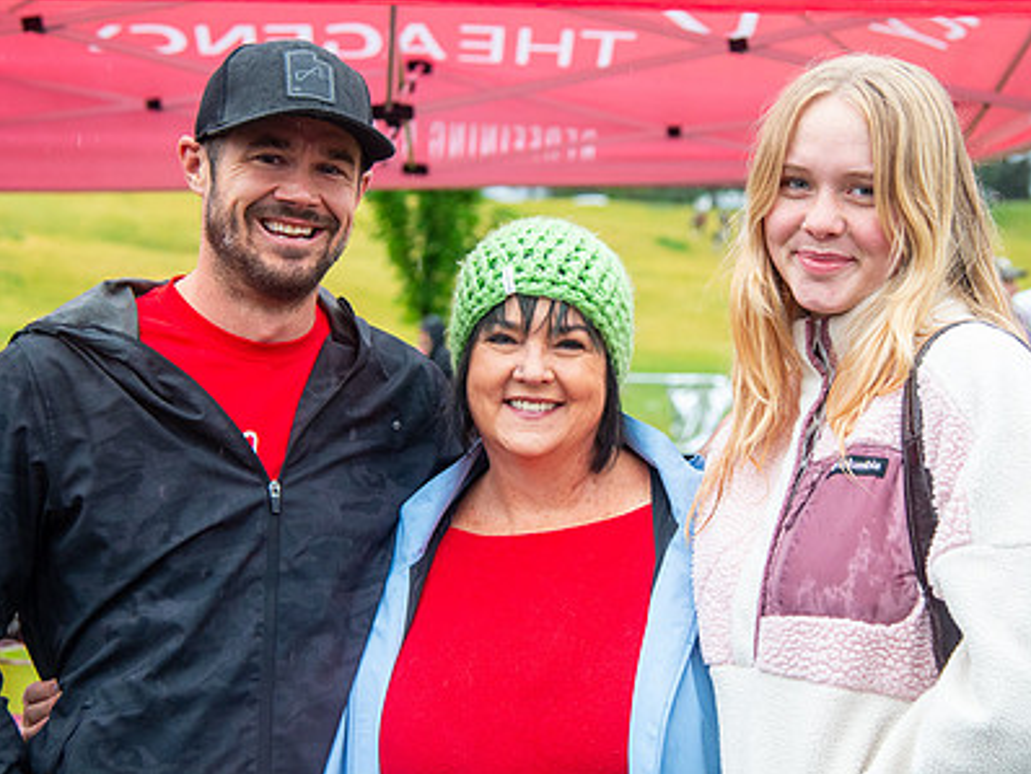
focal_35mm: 70
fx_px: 2086
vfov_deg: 21.0
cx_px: 541
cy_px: 331
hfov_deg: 27.8
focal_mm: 50
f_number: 4
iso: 2000
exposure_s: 1/640
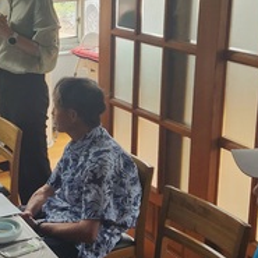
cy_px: 142
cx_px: -39
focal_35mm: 77
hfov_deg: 21.1
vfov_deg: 22.5
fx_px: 649
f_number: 1.8
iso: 125
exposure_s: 1/182
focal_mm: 5.4
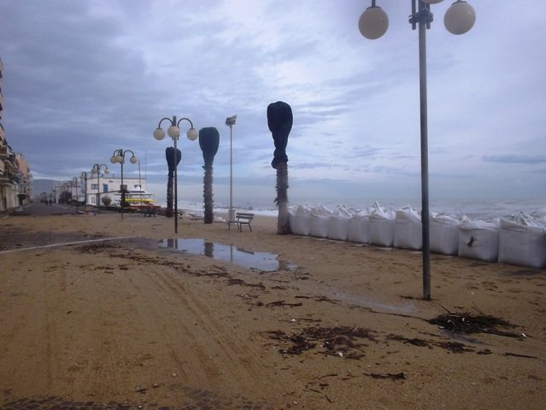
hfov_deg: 61.6
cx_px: 273
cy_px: 205
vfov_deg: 48.3
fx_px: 458
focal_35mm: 29
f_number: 5.6
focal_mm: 4.1
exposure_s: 1/320
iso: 80
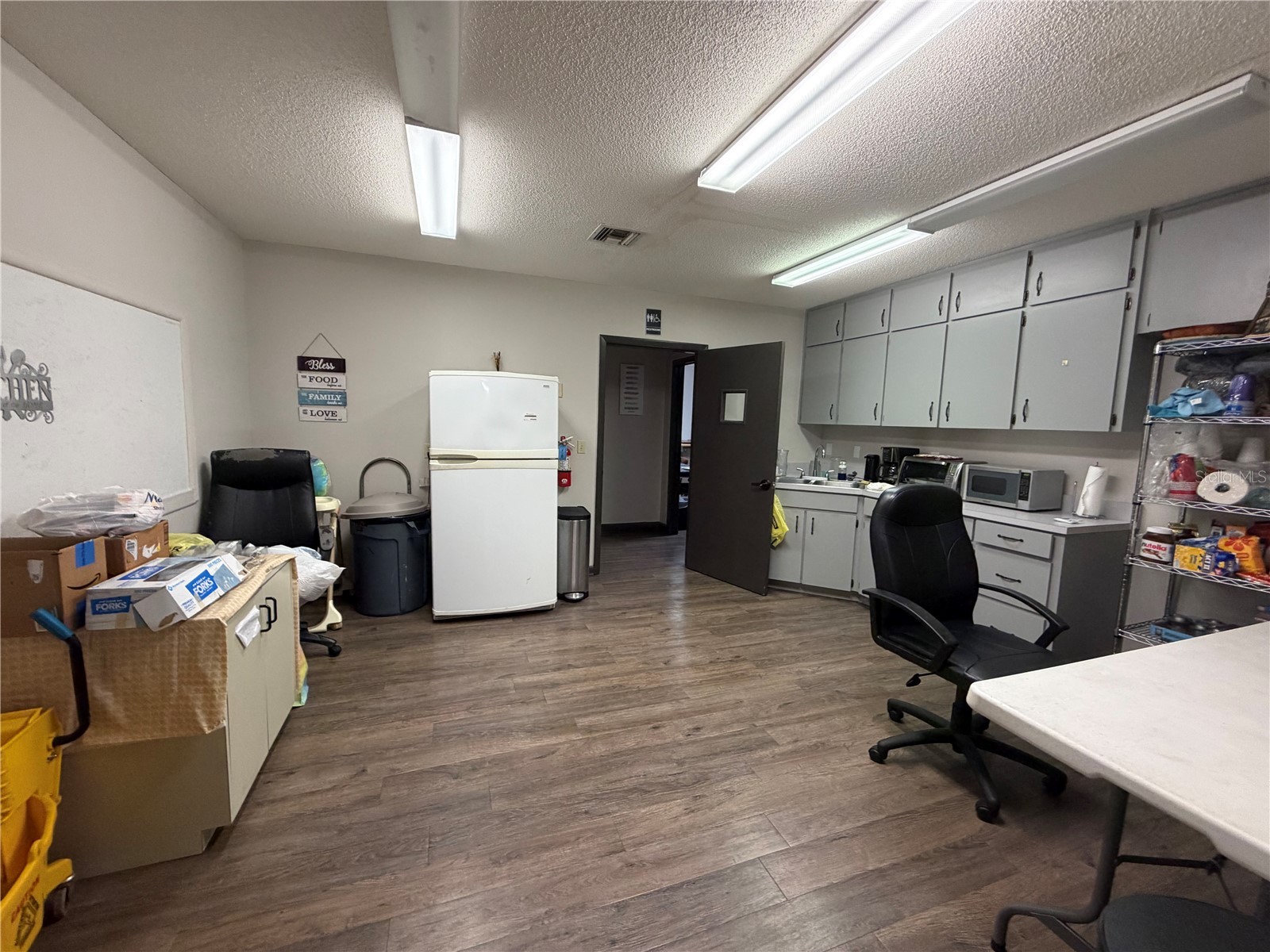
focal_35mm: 14
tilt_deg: -7.1
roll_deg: -1.9
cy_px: 476
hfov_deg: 102.1
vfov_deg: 85.7
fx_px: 514
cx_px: 635
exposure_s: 1/60
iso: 250
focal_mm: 2.22
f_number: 2.2
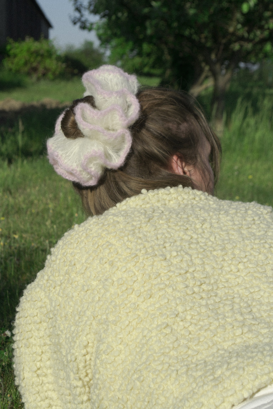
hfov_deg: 16.6
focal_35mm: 82
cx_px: 136
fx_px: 938
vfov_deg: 24.6
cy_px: 204
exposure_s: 1/320
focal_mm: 55
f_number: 9
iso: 100
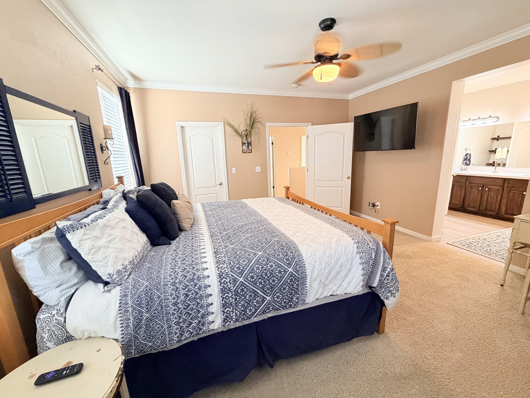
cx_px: 265
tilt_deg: -12.6
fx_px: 214
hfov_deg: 102.1
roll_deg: +2.1
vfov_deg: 85.7
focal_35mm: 14
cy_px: 199
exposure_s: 1/60
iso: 250
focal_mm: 2.22
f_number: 2.2
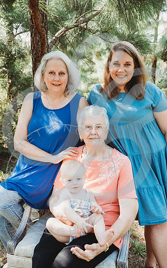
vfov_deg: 50.4
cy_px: 134
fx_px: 284
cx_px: 88
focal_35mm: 39
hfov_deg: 32.7
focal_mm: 38
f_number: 5
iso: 200
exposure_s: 1/100
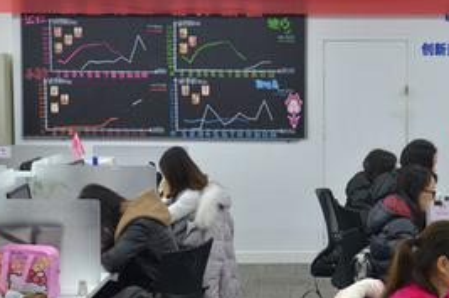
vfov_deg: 17.2
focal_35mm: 79
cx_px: 357
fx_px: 984
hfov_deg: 25.3
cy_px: 152
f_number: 5.6
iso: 1000
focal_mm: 22
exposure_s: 1/80
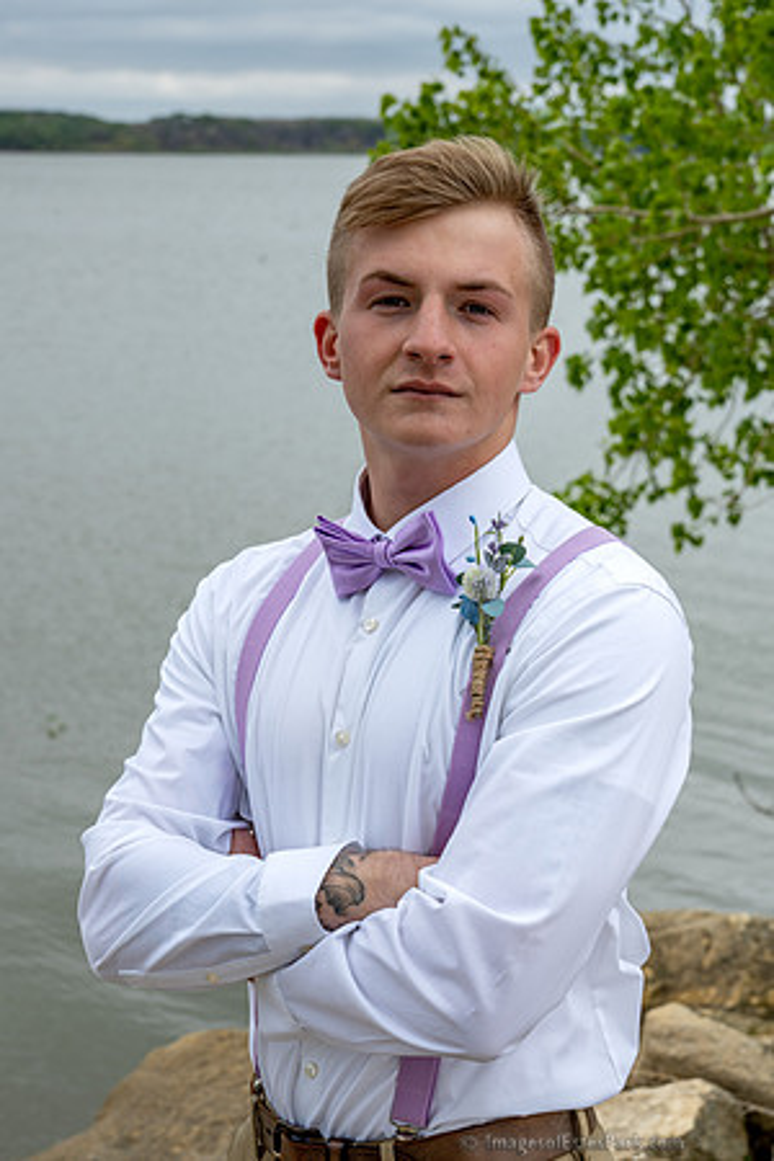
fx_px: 2257
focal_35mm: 70
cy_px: 580
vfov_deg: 28.8
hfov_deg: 19.5
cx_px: 387
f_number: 8
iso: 100
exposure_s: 1/250
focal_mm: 70
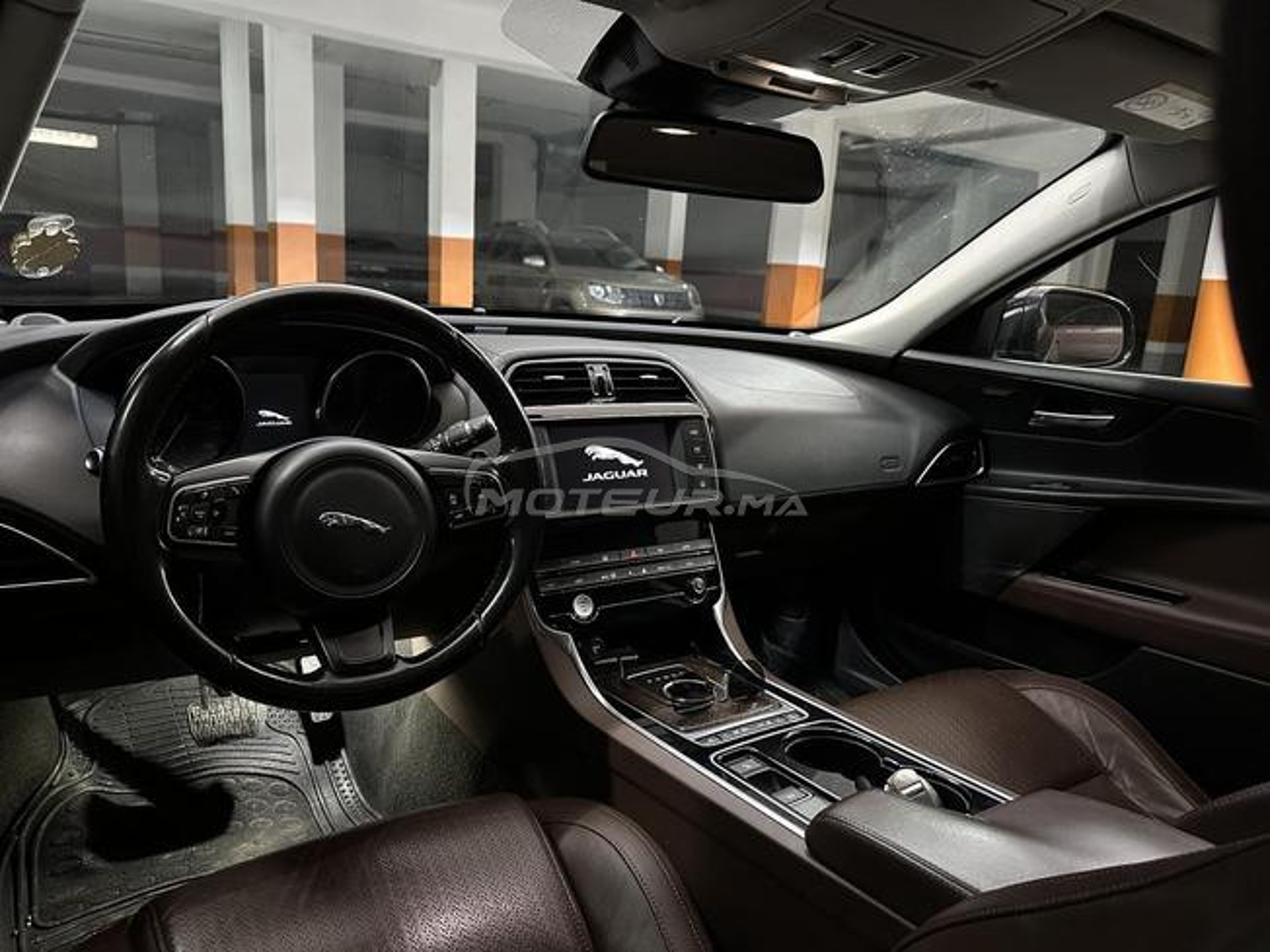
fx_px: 881
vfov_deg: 56.8
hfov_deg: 71.6
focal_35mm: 24
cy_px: 476
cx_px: 635
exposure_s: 1/32
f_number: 1.78
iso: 1000
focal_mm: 6.86
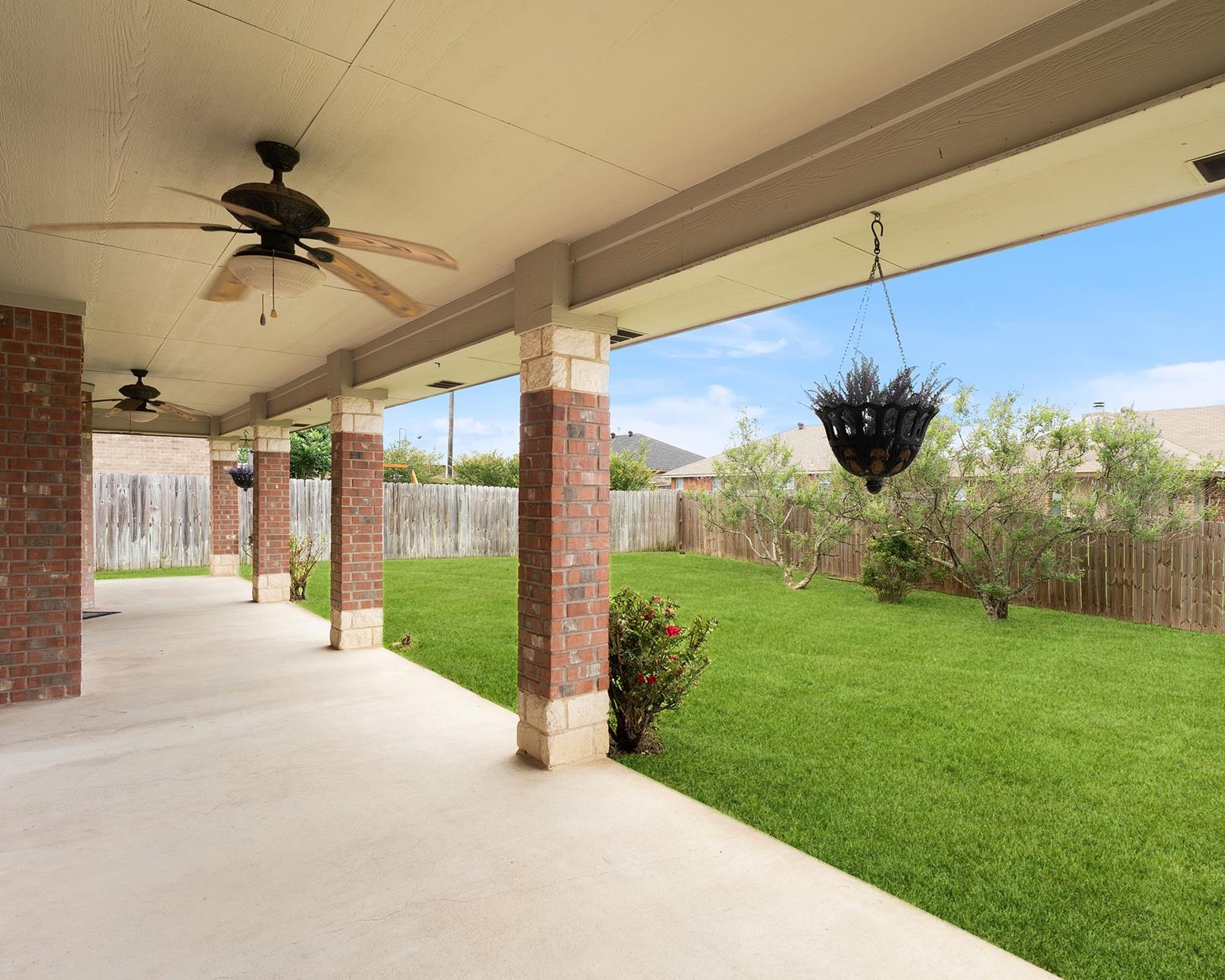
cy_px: 492
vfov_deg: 70.9
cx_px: 728
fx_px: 689
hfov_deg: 82.4
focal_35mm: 19
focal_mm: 16
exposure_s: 1/6
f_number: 10
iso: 250
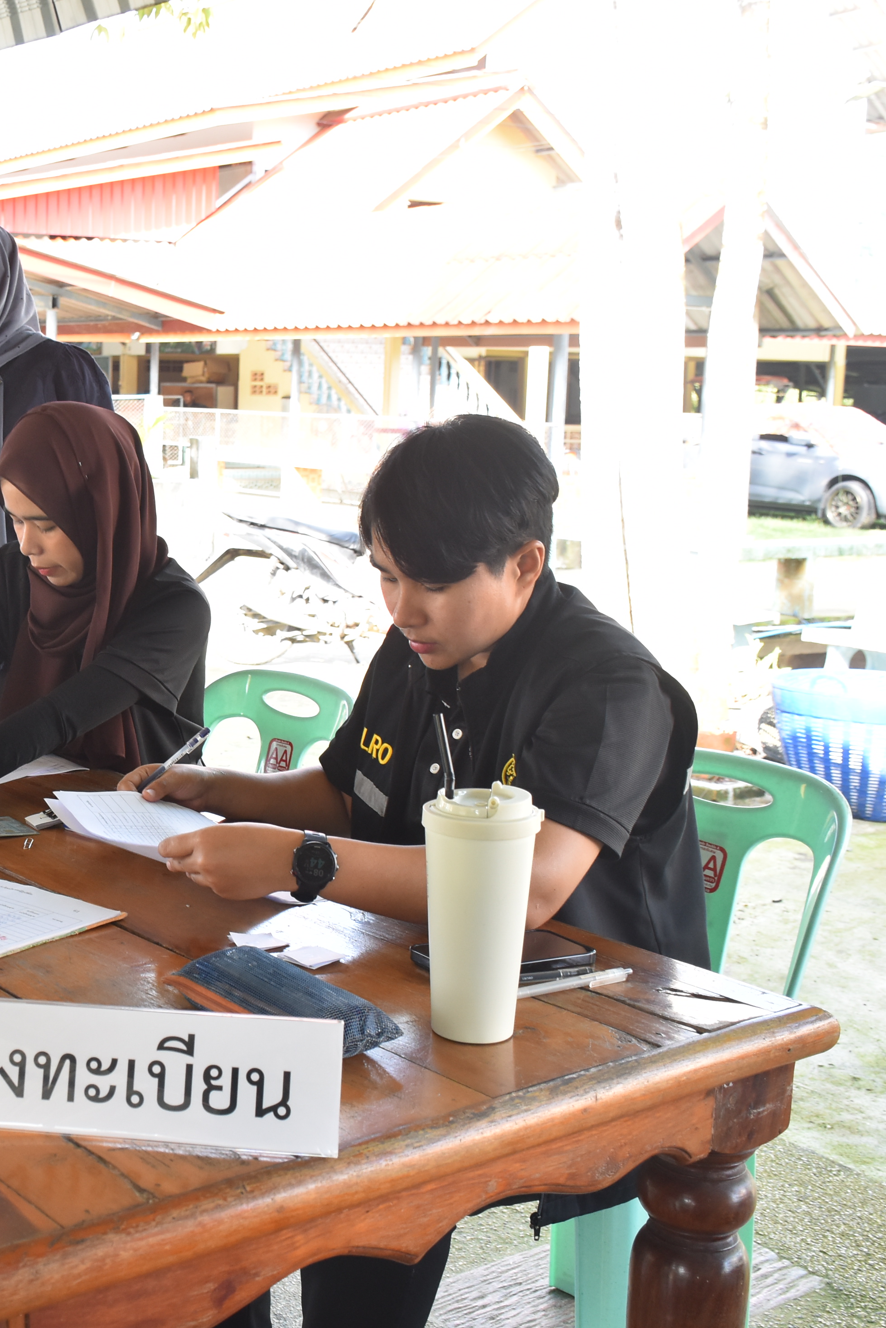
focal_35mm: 46
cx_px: 47
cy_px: 669
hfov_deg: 27.9
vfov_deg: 42.7
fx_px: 1698
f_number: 5.6
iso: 640
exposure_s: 1/125
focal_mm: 20
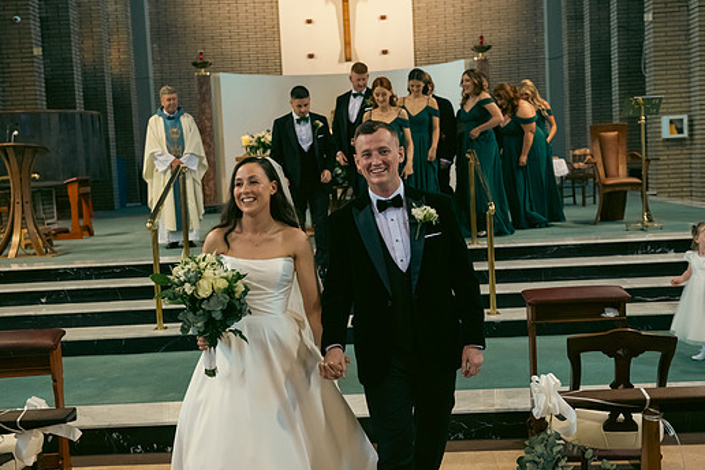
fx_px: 881
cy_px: 234
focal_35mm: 45
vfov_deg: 29.9
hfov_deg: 43.6
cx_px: 340
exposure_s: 1/160
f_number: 3.5
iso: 1000
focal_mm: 40
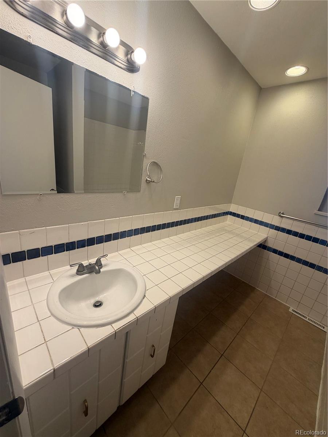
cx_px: 164
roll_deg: -8.2
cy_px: 218
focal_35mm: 14
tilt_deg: -15.6
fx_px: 177
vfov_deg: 102.1
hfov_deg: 85.7
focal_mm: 2.22
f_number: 2.2
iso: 64
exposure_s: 1/120
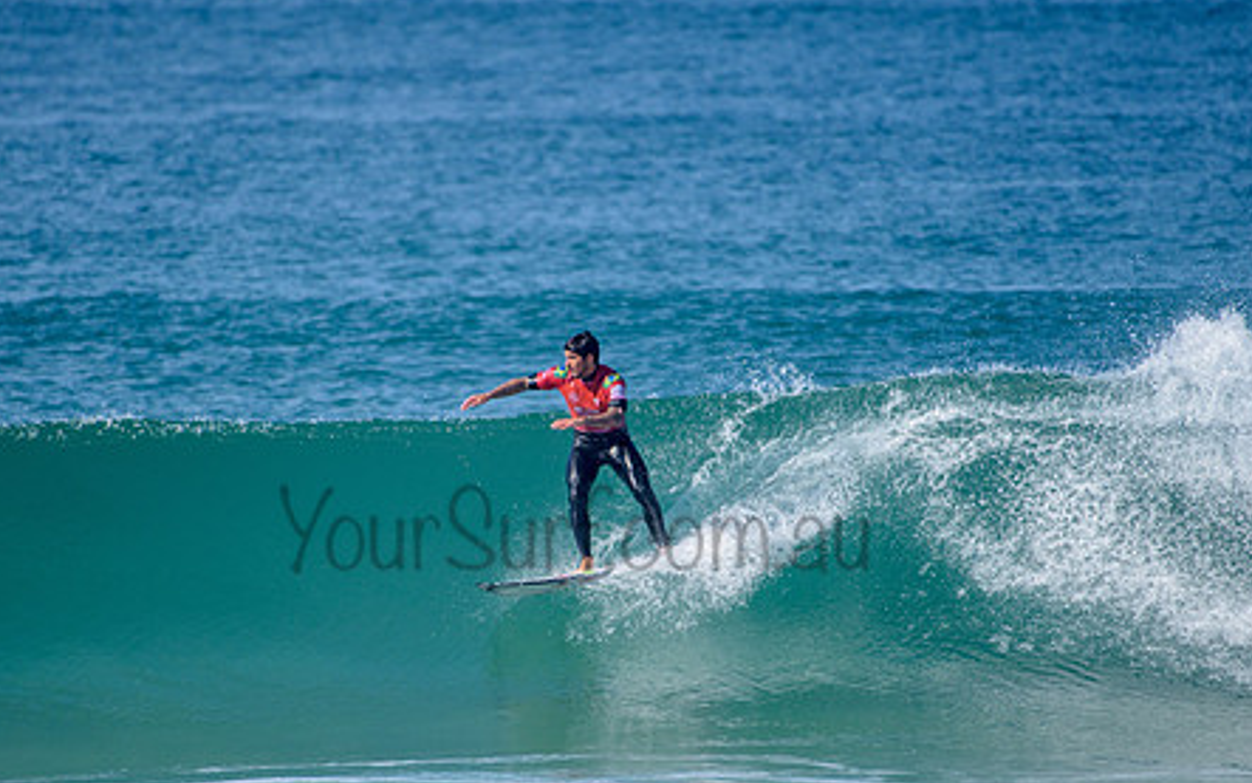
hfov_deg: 3.1
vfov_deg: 2.0
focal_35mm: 668
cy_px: 505
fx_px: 22796
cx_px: 571
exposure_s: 1/2000
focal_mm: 500
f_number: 5.6
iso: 160
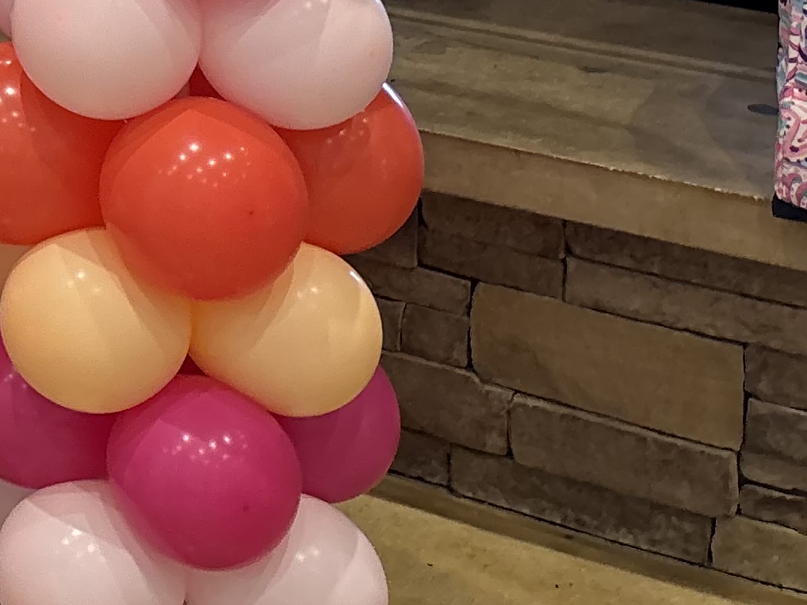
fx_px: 2401
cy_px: -492
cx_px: -537
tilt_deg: -5.3
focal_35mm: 103
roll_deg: -1.2
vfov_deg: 13.0
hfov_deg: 16.6
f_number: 1.6
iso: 250
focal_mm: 5.96
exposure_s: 1/60
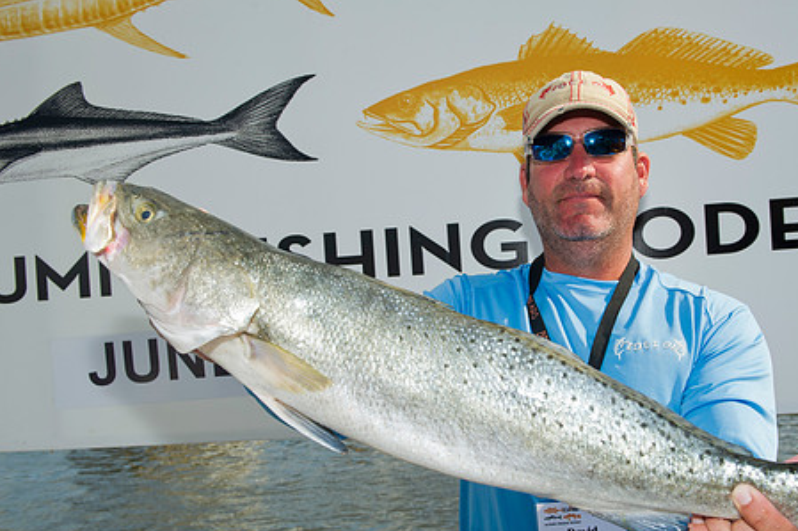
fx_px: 886
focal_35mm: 40
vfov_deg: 33.3
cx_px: 487
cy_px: 314
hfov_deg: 48.1
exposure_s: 1/250
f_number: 9
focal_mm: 31
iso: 125
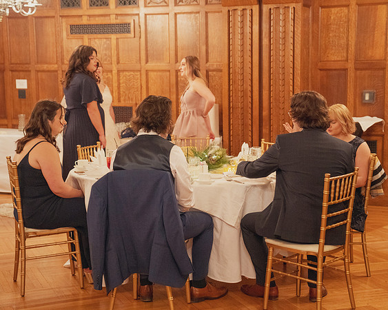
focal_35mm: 66
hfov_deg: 28.8
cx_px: 213
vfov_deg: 23.2
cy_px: 155
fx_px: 755
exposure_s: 1/100
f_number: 2.8
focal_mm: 57
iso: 6400
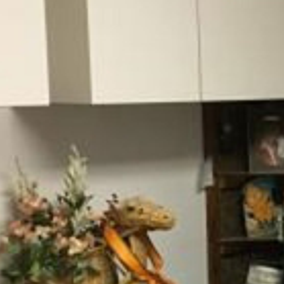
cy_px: 253
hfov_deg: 13.7
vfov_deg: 14.6
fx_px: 1095
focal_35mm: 118
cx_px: 449
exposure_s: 1/30
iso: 64
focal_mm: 4.15
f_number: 2.2
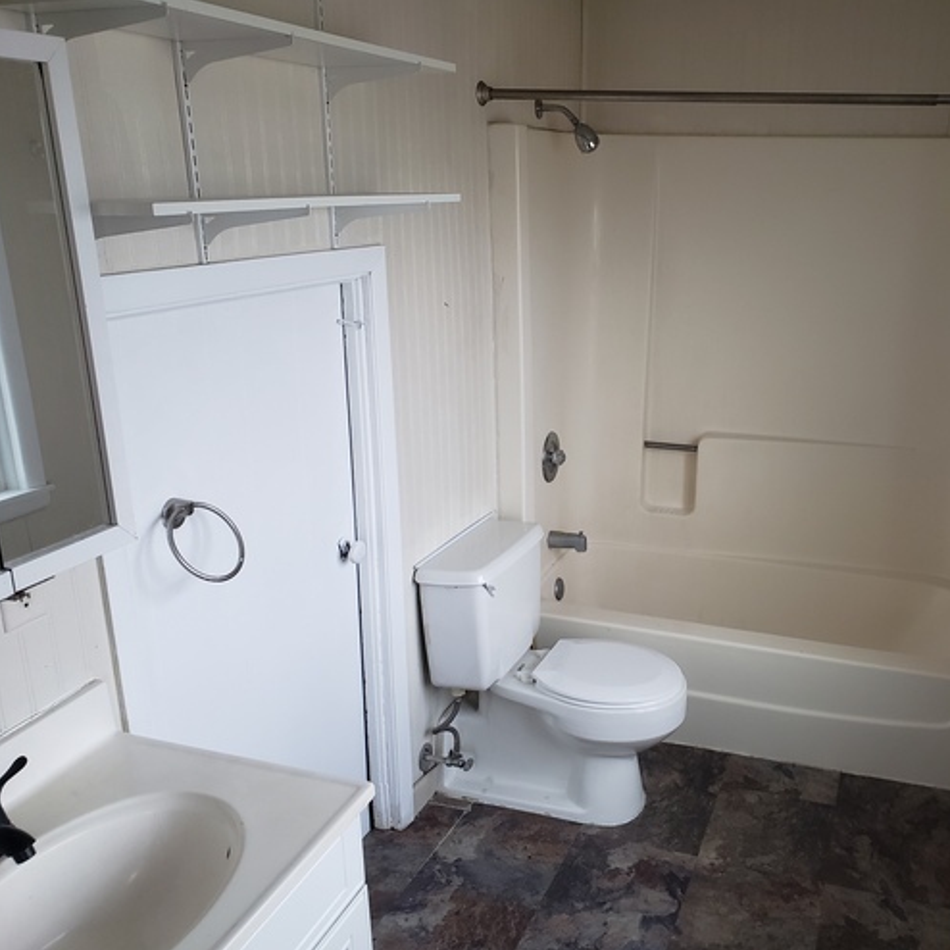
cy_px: 479
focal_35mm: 31
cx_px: 624
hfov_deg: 51.7
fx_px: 963
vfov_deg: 52.5
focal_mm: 4.3
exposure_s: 1/60
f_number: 2.4
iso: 200
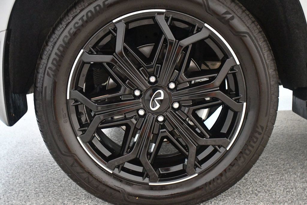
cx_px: 154
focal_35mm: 52
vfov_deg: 26.0
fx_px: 443
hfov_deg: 38.2
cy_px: 102
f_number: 4.2
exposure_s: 1/60
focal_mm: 35
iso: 10000
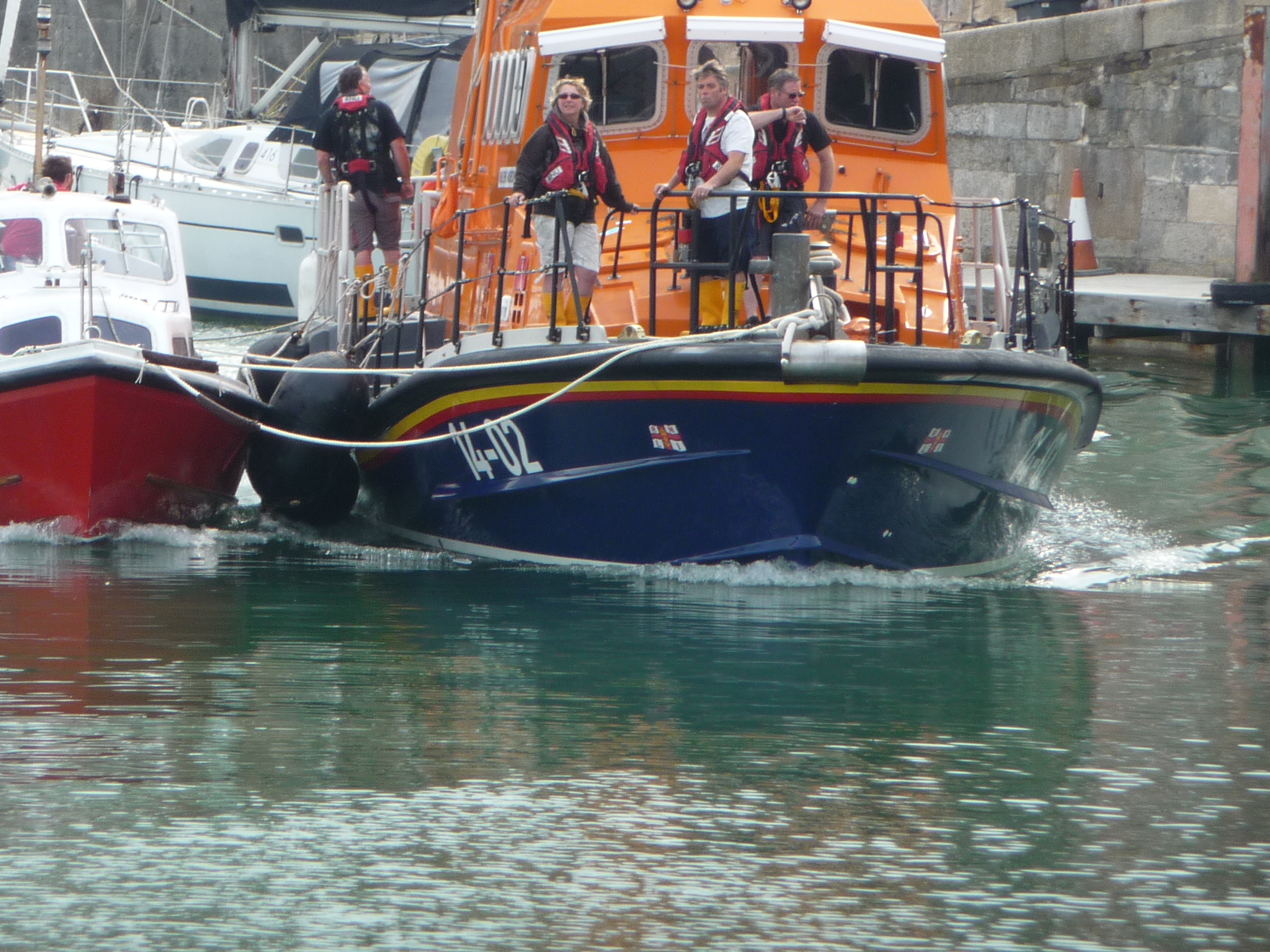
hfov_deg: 4.7
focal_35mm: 419
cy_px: 212
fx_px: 15371
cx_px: 376
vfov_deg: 3.5
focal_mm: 45.4
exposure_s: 1/160
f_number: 4.9
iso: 100
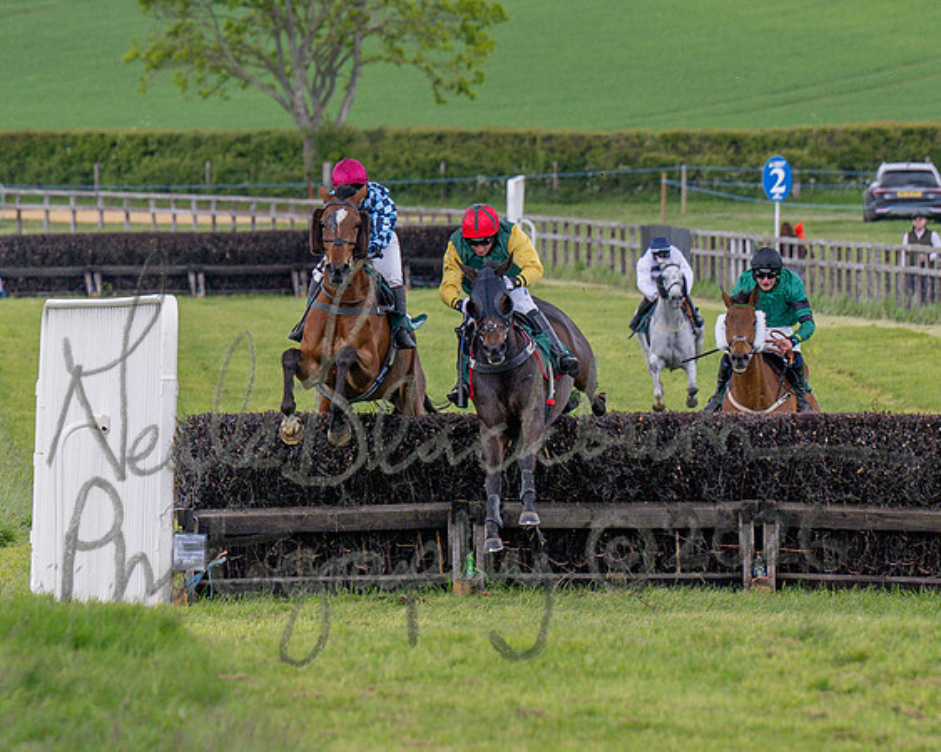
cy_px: 421
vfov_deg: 2.6
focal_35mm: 587
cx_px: 97
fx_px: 16352
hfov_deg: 3.3
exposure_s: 1/1600
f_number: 4
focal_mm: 175
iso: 400
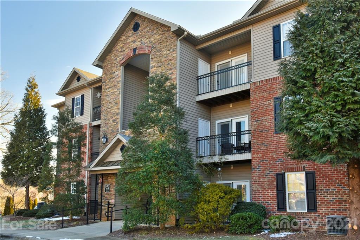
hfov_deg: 60.3
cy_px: 120
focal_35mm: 31
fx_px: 310
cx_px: 180
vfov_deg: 42.3
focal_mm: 31
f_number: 5.6
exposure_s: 1/125
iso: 1600
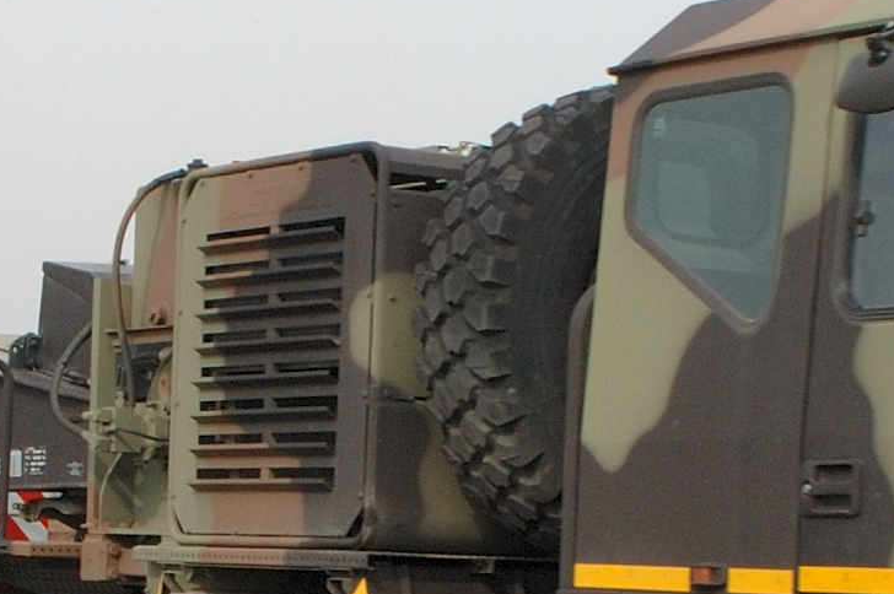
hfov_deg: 16.5
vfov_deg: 11.0
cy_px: 524
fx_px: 3076
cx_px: 436
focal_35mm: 124
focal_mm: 20
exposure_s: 1/125
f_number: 16
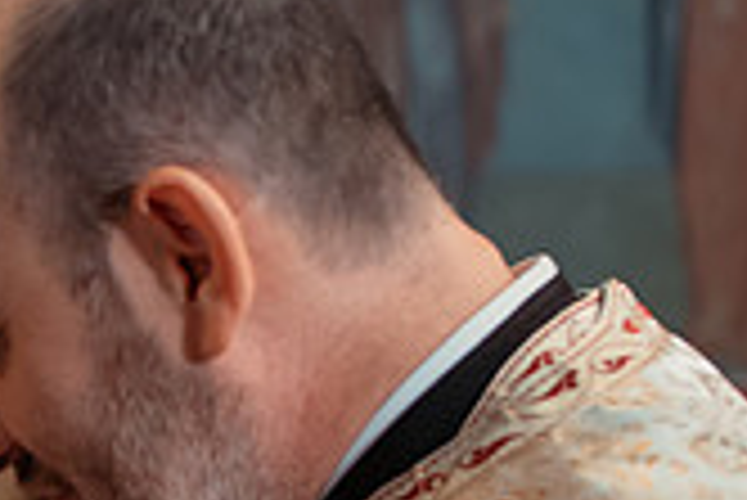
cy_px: 777
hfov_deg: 15.7
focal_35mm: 122
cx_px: -310
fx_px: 2534
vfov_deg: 10.8
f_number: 2.8
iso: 1600
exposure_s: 1/200
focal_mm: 35
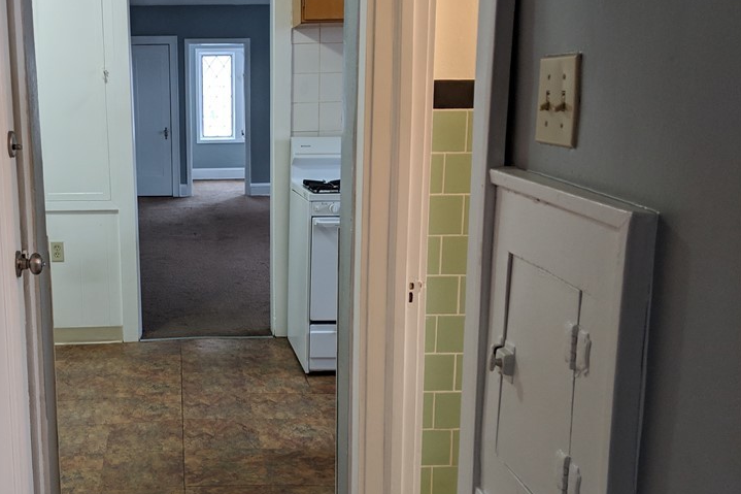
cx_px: 218
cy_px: 259
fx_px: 823
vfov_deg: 33.4
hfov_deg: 47.3
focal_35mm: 40
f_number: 1.8
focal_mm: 4.44
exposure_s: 1/60
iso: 212
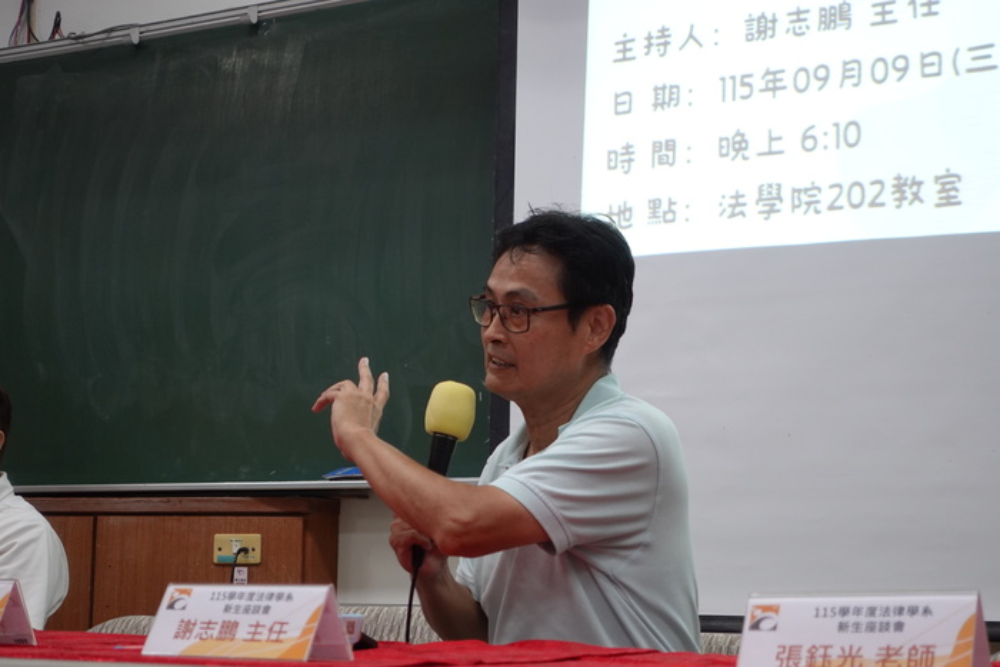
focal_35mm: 70
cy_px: 334
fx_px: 1945
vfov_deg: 19.5
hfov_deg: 28.8
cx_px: 500
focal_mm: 25.7
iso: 400
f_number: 2.8
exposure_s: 1/80
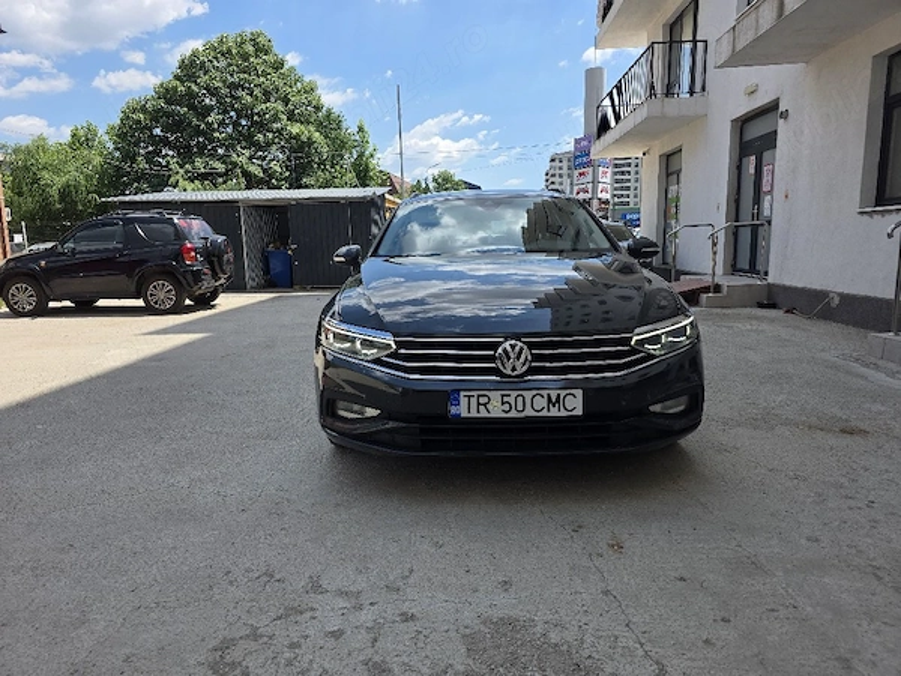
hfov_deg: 73.9
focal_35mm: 23
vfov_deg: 58.9
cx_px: 450
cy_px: 338
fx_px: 599
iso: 80
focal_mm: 6.3
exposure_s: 1/5000
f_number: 1.7
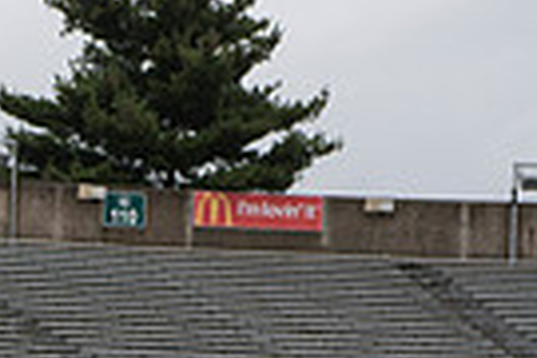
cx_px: -398
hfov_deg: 6.7
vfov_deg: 4.5
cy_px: 718
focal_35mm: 301
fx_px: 4490
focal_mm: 70
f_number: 5.6
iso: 640
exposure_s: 1/2500
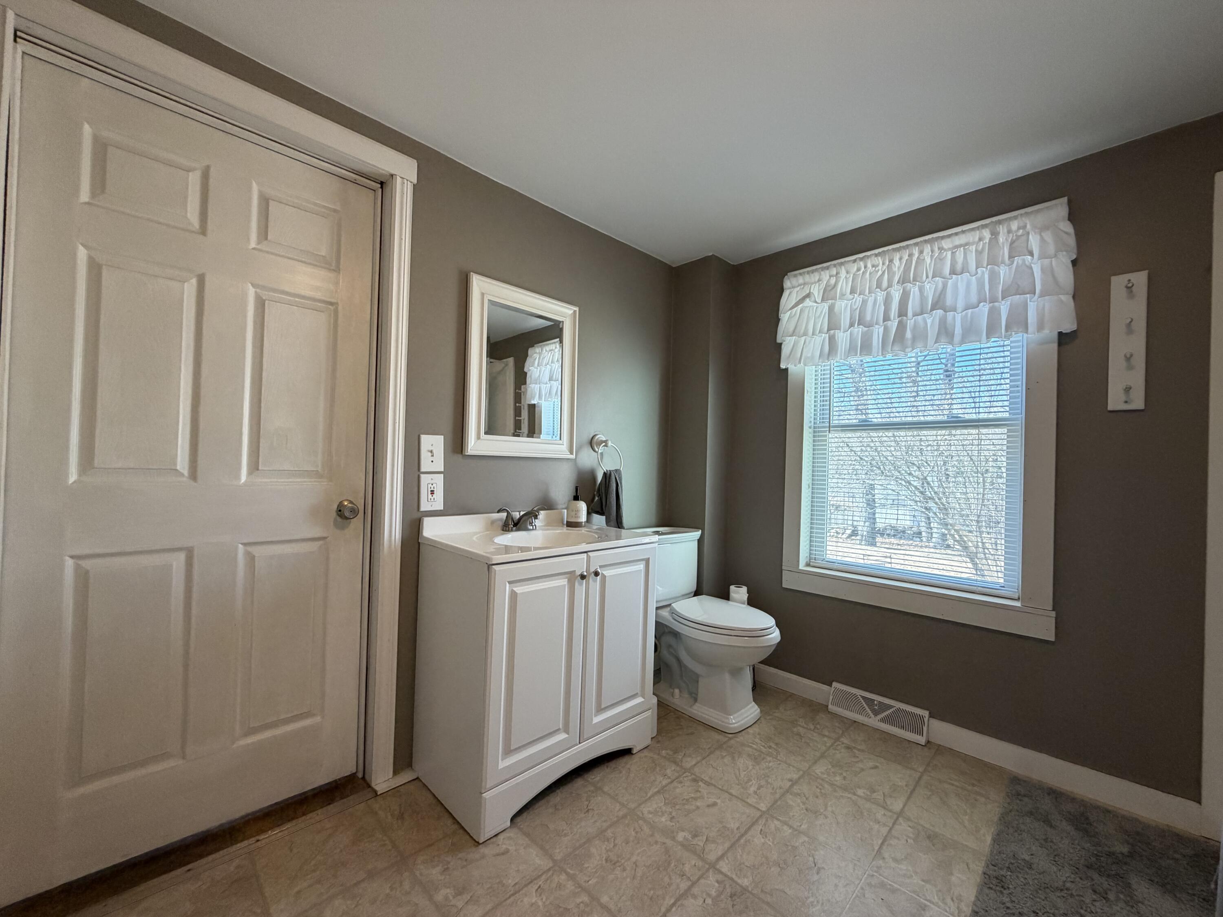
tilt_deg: +0.6
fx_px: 495
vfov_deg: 85.7
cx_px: 612
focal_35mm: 14
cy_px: 458
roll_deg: -1.3
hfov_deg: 102.1
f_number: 2.2
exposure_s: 1/60
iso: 200
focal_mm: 2.22
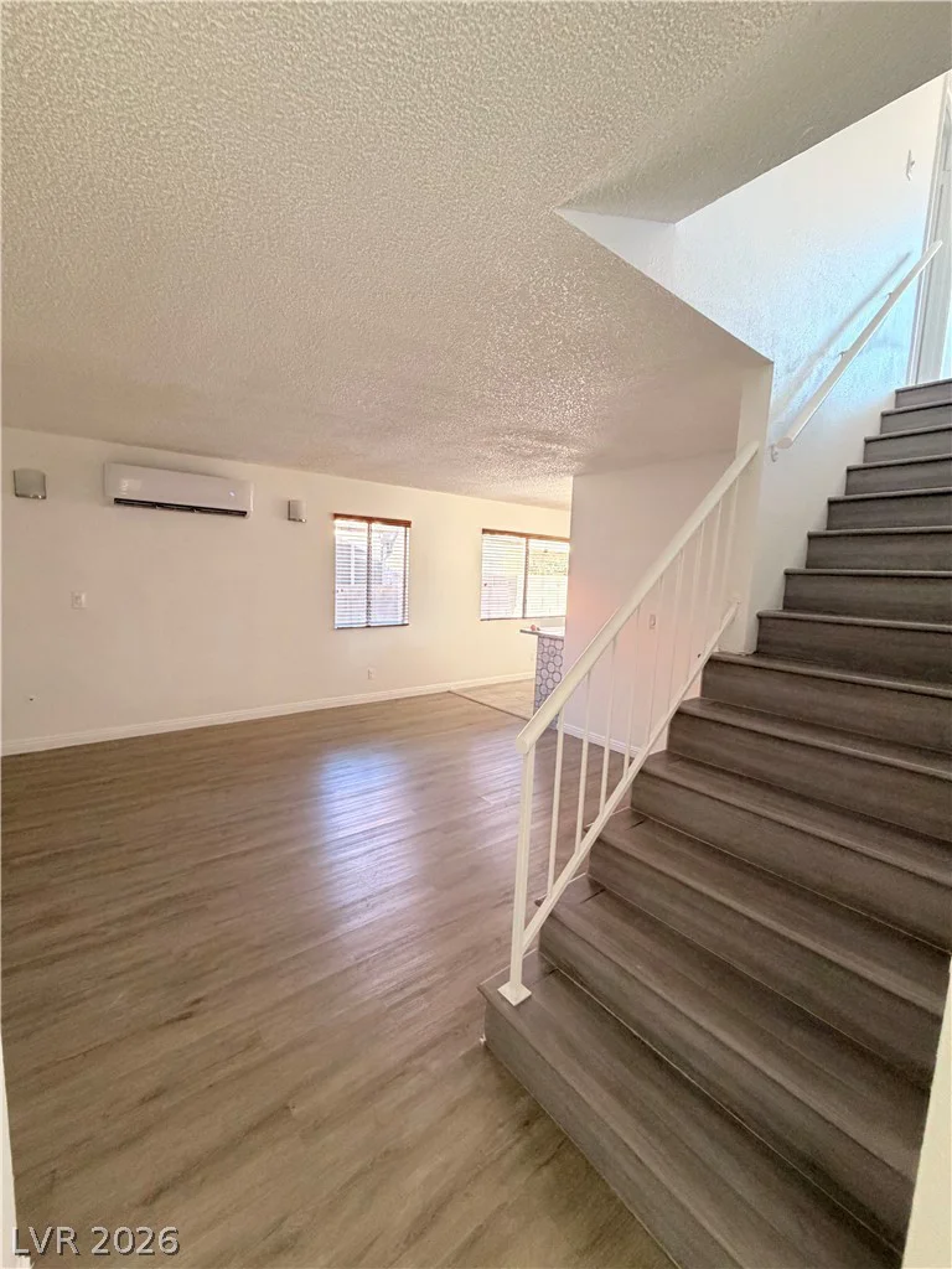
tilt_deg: -6.0
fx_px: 513
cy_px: 634
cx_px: 476
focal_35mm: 14
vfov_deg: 102.1
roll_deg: -1.5
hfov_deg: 85.7
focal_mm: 2.22
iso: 320
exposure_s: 1/120
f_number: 2.2
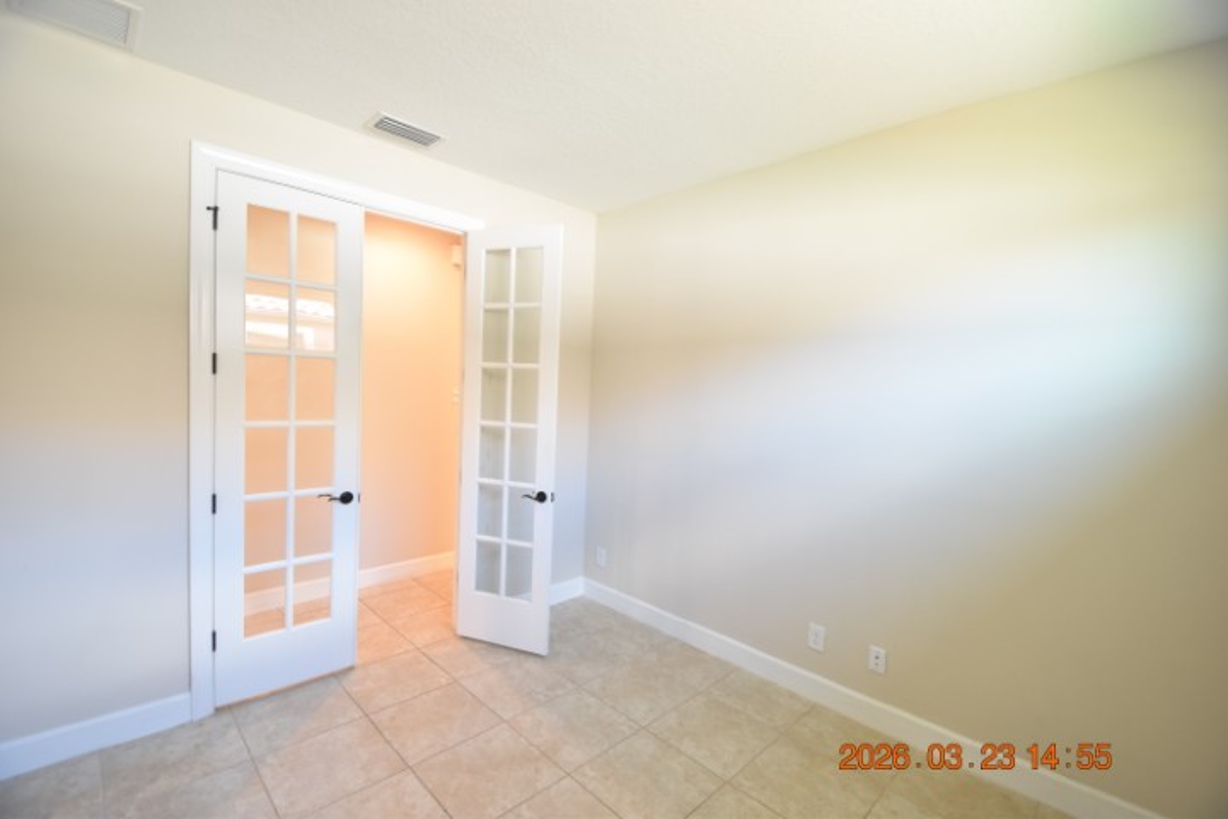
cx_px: 614
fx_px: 512
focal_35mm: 15
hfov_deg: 100.4
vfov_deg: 77.3
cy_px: 410
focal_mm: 10
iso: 800
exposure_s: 1/45
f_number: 3.5
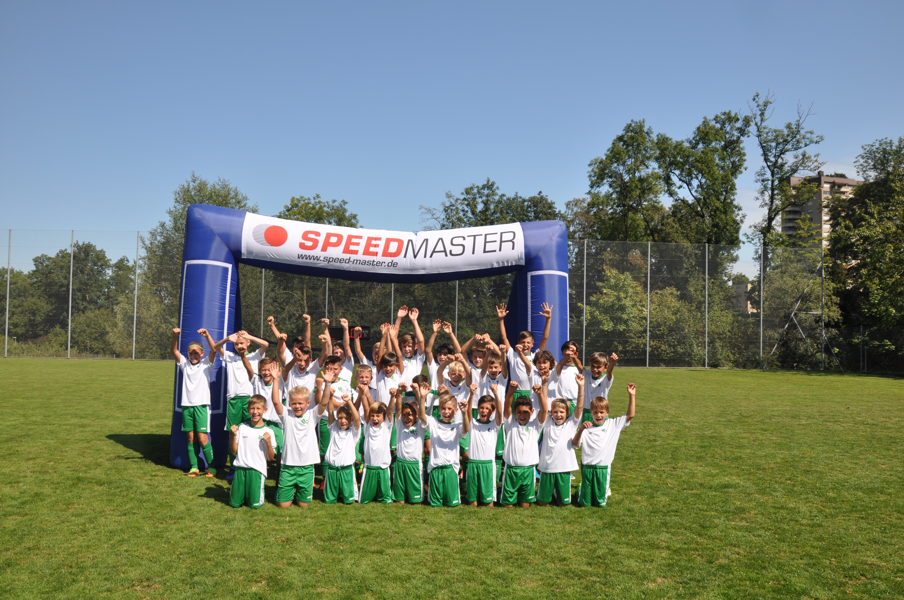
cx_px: 452
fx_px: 677
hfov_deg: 67.4
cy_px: 300
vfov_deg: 47.8
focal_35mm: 27
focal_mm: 18
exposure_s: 1/125
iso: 200
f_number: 11
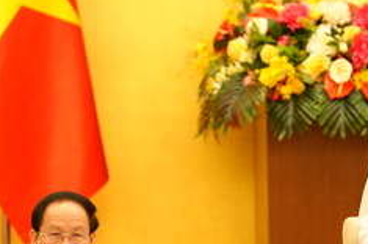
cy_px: 106
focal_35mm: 432
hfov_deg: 4.8
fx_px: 4410
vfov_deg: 3.2
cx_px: 316
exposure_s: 1/100
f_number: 3.5
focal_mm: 169
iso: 1600
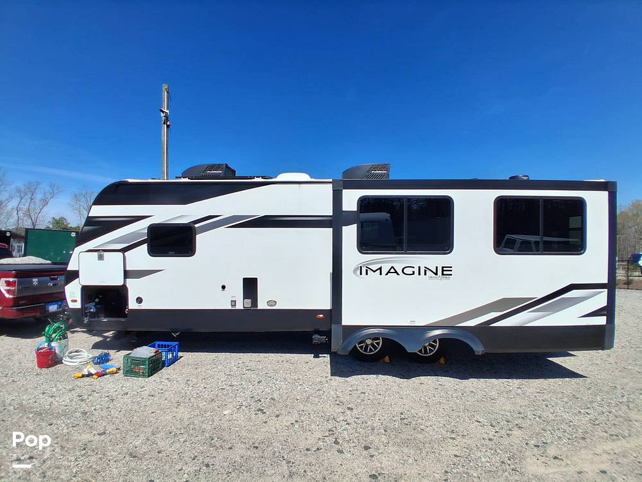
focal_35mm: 17
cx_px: 321
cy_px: 241
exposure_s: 1/2358
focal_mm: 1.4
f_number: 2.2
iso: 50
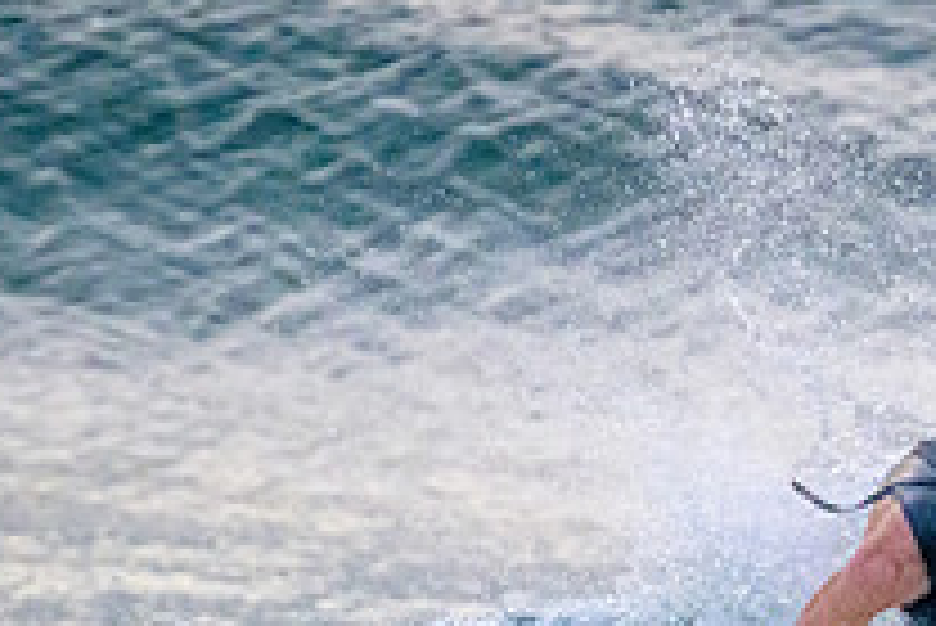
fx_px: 58148
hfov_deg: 0.9
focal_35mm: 2235
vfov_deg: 0.6
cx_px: 1094
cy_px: 687
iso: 10000
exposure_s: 1/2000
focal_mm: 800
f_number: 11
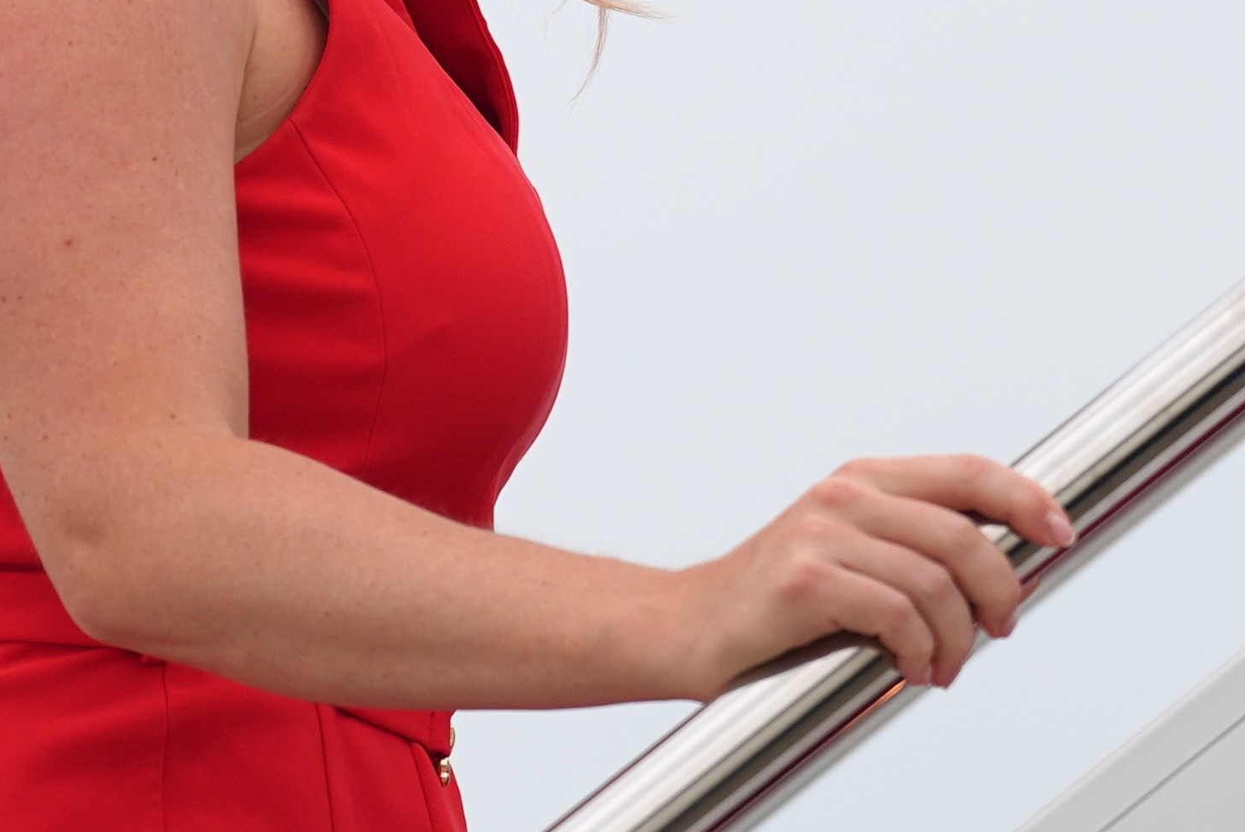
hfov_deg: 2.6
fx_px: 27864
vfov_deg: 1.7
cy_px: -41
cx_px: 342
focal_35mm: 805
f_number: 2.8
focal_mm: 200
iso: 125
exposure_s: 1/2000
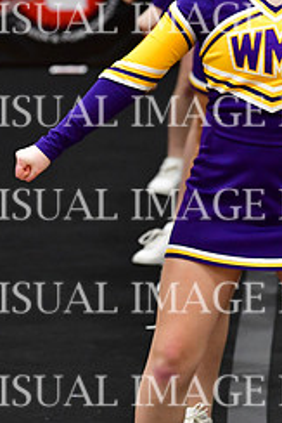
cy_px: 158
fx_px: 5632
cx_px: 267
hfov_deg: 2.9
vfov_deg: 4.3
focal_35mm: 480
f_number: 3.5
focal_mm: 135
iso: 4000
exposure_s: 1/500
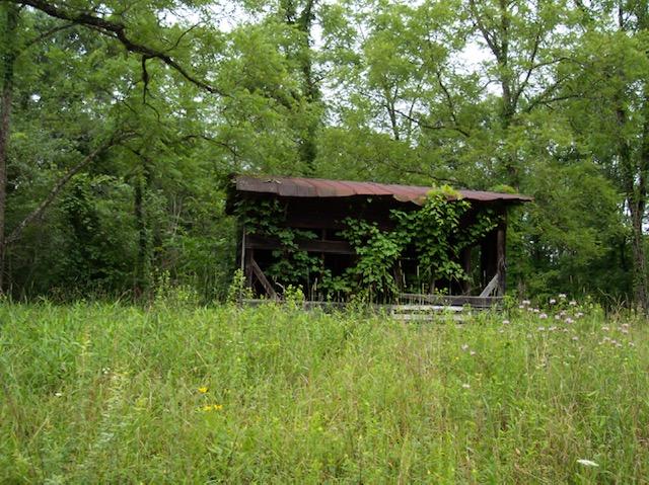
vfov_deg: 37.7
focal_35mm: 38
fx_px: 712
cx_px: 324
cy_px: 242
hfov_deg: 49.0
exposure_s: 1/500
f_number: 2.8
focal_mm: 8
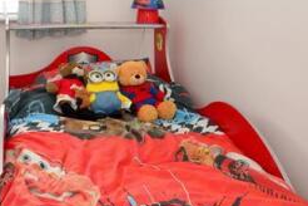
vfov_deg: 30.2
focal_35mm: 40
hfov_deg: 44.7
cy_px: -16
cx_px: 40
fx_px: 342
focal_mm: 10
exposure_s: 1/2.5
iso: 200
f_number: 11
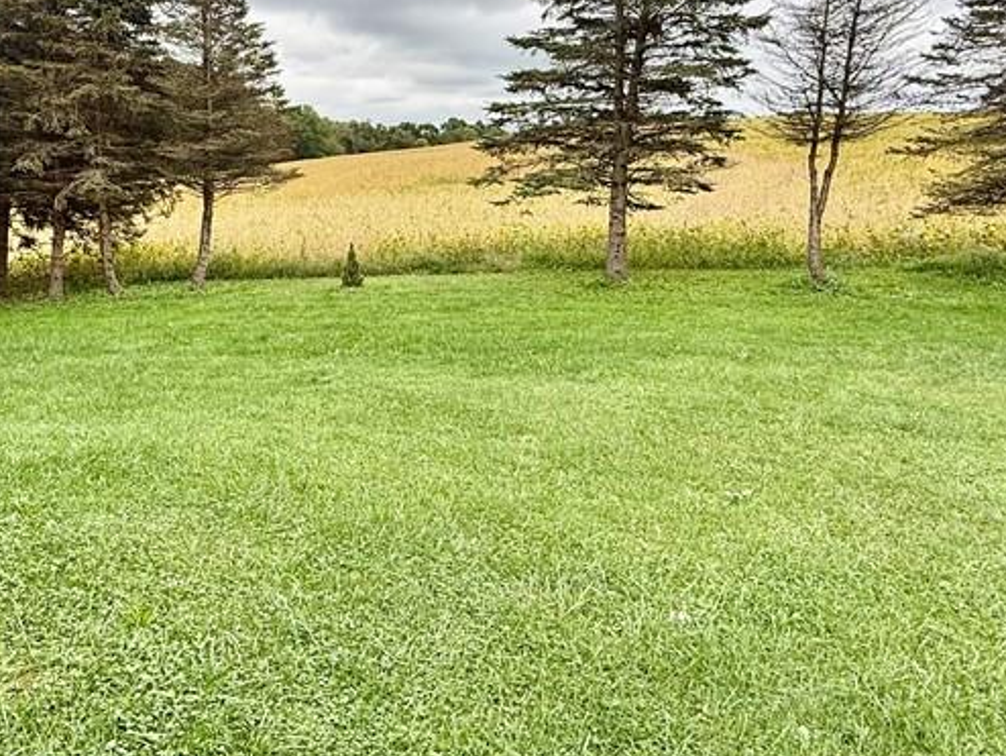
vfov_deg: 47.9
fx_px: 843
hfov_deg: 60.2
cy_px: 293
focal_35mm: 29
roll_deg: +1.0
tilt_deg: -9.1
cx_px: 336
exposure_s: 1/279
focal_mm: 2.22
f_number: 2.2
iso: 64
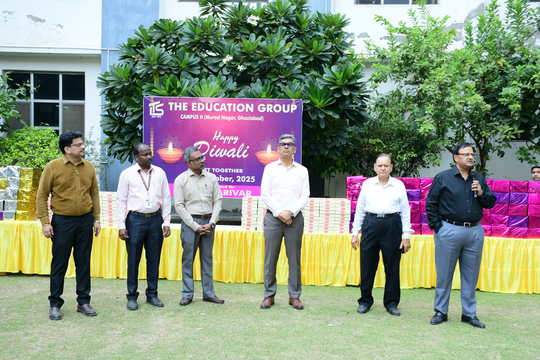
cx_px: 270
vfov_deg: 33.4
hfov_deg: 48.5
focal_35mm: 40
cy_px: 180
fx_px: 600
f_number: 5.6
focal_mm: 27
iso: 320
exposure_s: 1/125
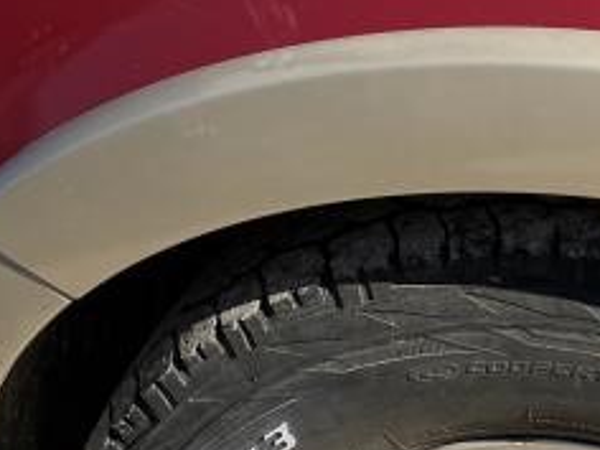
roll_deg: +1.1
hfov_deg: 15.0
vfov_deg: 11.4
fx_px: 2253
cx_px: 506
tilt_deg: -19.1
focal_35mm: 130
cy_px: 117
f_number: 1.78
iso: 80
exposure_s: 1/3425
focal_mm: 6.76
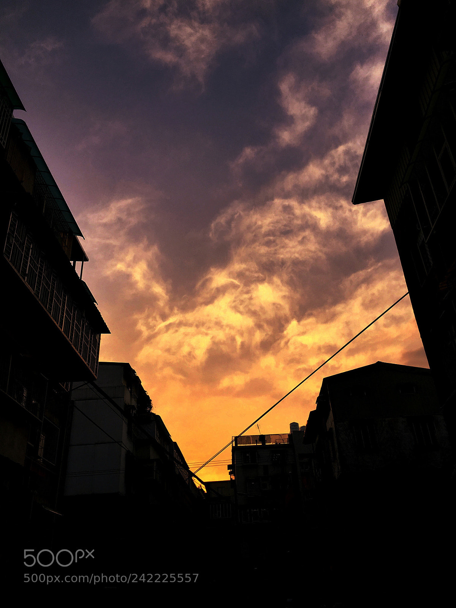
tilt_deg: +34.5
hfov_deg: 48.2
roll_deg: +2.8
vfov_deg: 61.7
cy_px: 304
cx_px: 228
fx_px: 509
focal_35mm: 29
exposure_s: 1/651
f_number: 2.2
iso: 25
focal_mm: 4.15
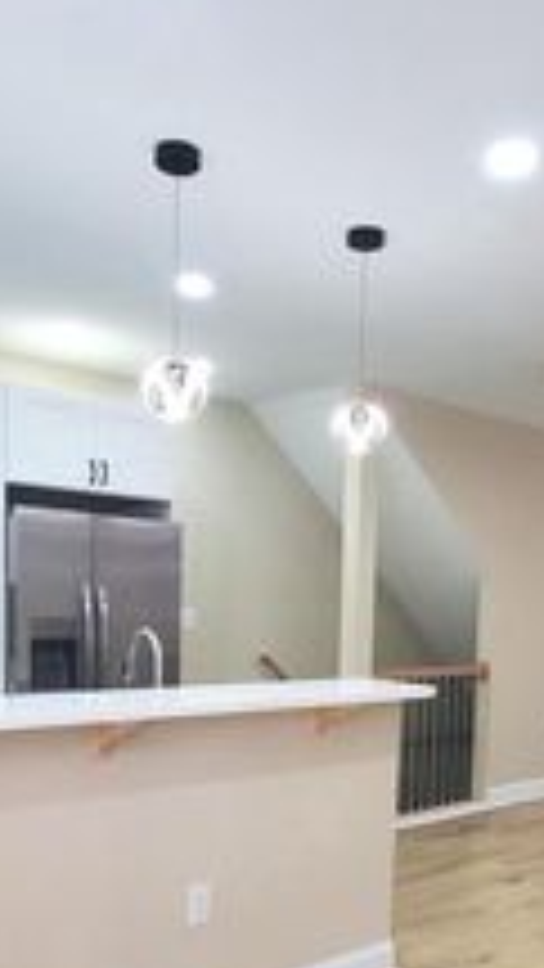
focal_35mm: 33
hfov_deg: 35.5
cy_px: 655
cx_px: 324
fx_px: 846
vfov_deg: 58.0
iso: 125
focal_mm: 1.8
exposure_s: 1/60
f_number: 2.2
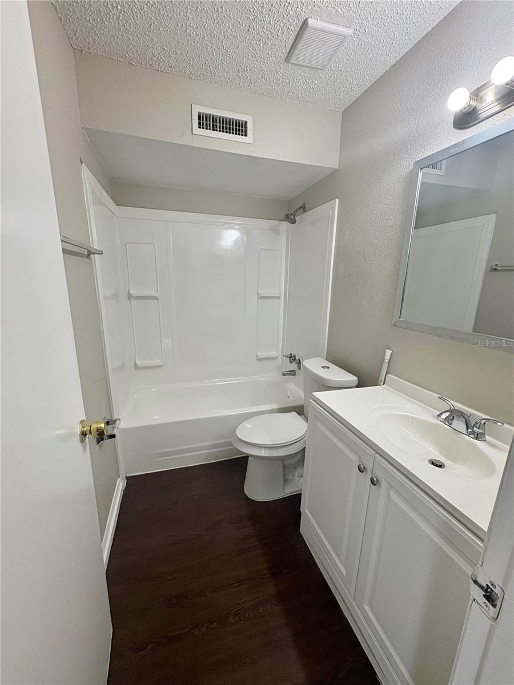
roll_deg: -0.8
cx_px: 257
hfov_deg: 85.7
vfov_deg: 102.1
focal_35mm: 14
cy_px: 342
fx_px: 277
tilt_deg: -12.6
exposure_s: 1/120
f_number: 2.2
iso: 125
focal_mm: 2.22
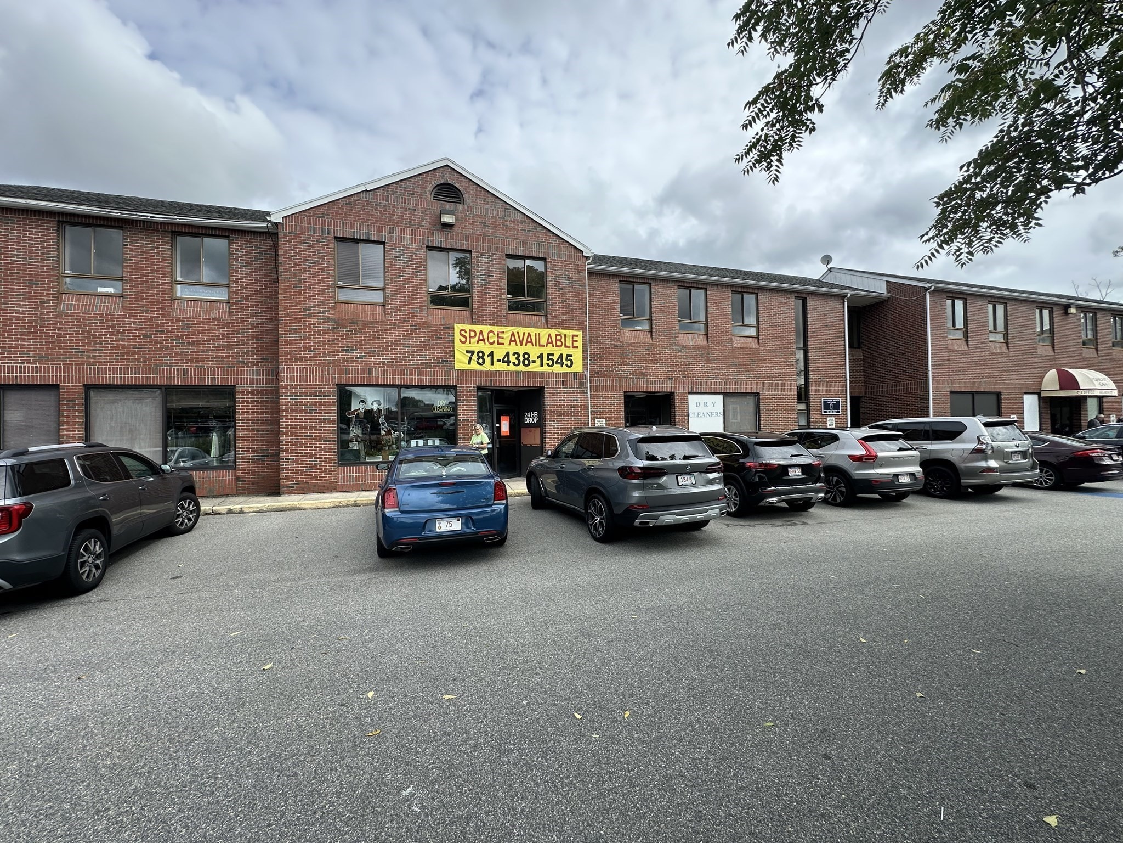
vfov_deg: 85.7
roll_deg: +1.0
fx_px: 454
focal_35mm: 14
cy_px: 422
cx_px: 562
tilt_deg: +0.6
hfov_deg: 102.1
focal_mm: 2.22
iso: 40
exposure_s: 1/744
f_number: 2.2
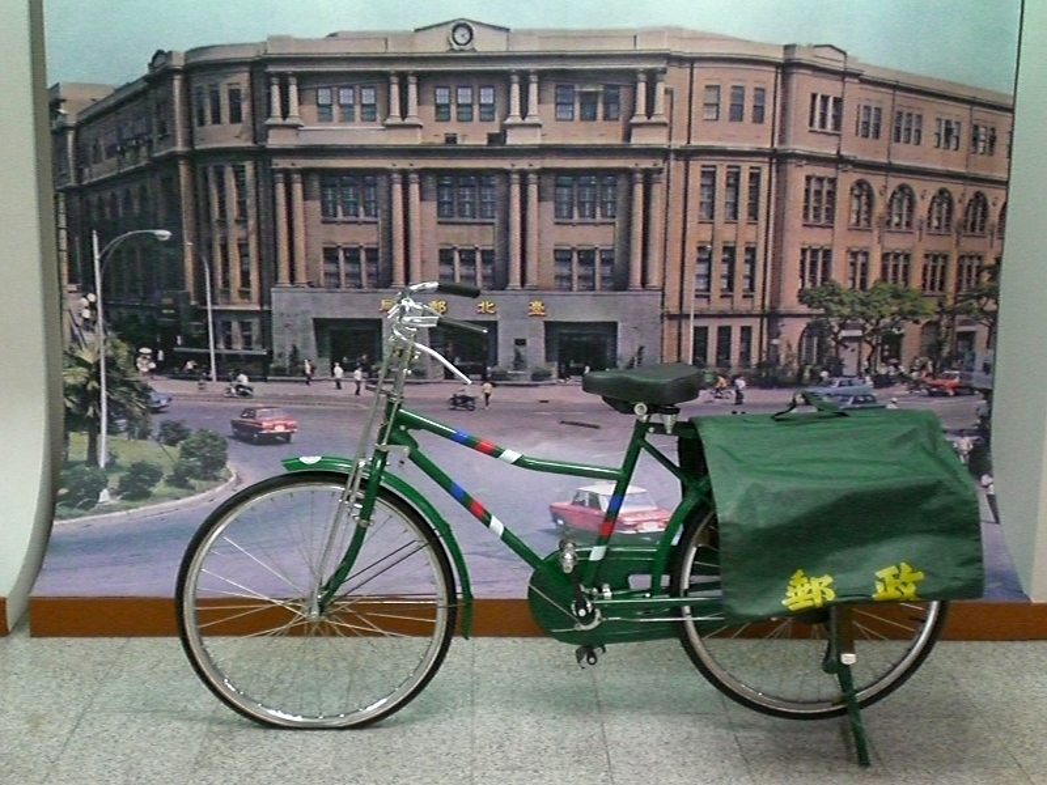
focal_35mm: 51
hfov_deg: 37.5
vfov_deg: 28.6
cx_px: 524
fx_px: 1543
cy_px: 392
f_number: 3.6
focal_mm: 8.44
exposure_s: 1/125
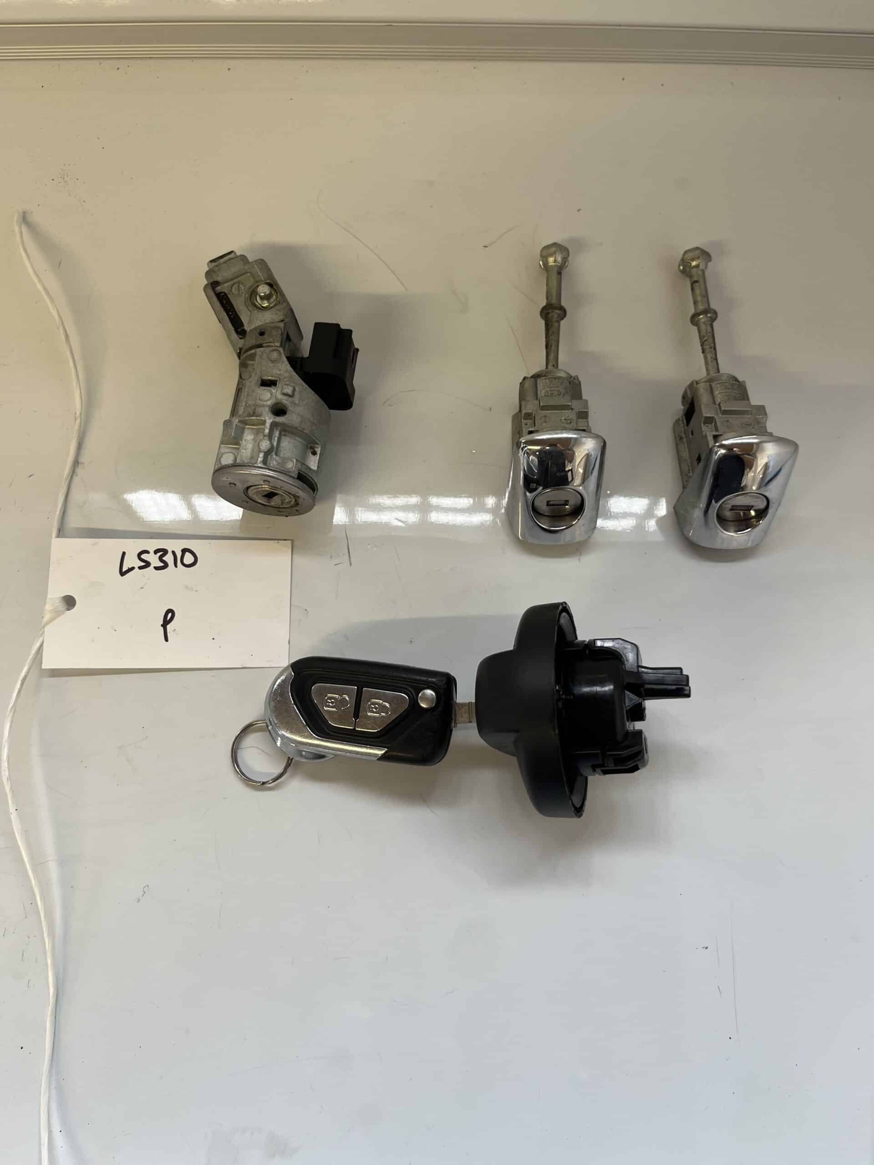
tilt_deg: -75.7
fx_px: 875
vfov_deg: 67.3
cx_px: 437
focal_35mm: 26
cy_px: 582
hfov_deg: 53.1
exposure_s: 1/121
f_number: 1.6
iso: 100
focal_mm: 5.1
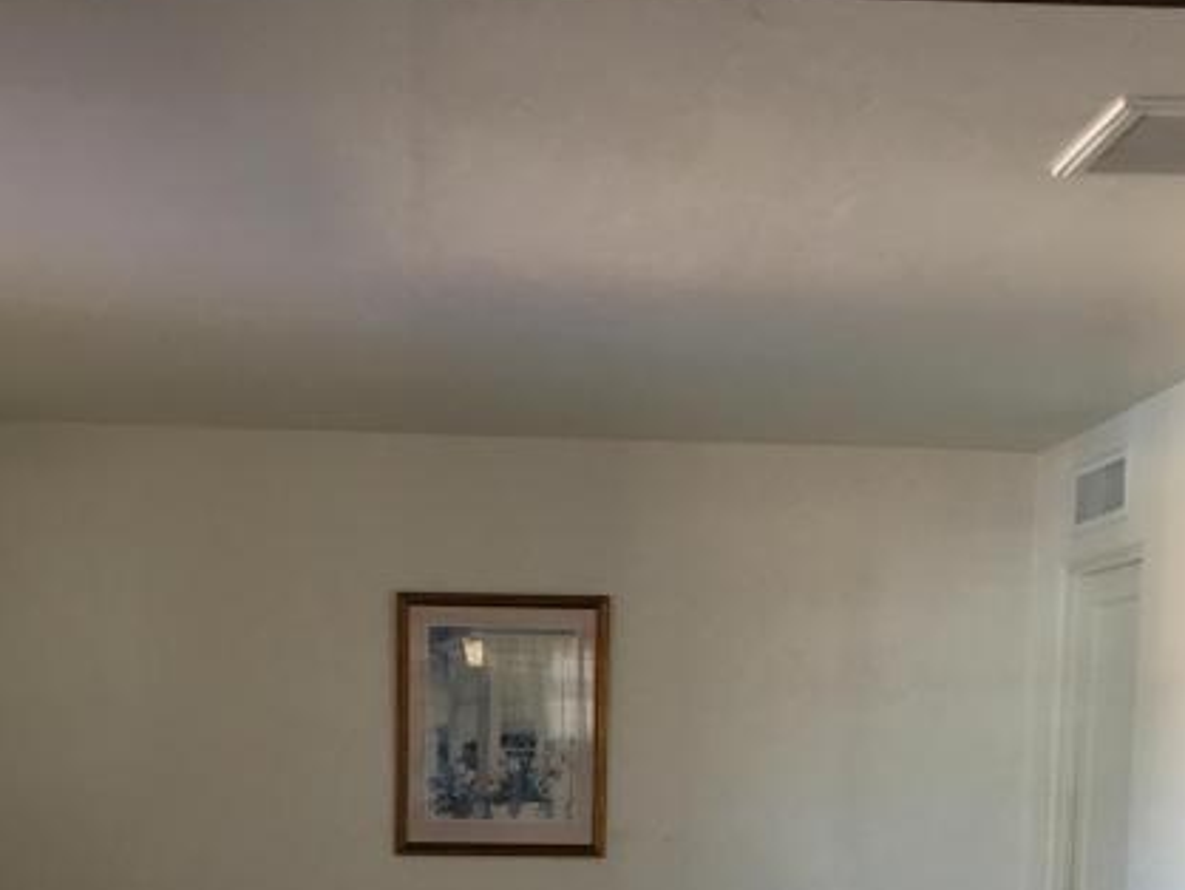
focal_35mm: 71
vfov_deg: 19.6
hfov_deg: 27.4
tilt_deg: -4.6
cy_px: 1046
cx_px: 584
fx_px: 2432
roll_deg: -0.8
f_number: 2.2
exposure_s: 1/30
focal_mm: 4.15
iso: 80
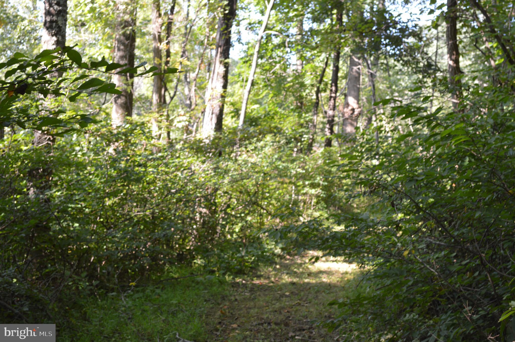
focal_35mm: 63
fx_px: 900
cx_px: 258
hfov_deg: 31.9
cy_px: 171
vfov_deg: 21.5
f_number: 5.3
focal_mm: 42
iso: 400
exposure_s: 1/80
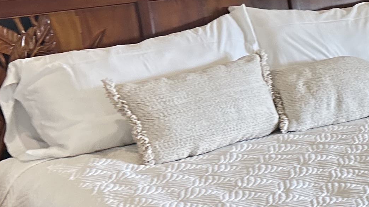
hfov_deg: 19.1
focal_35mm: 109
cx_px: 367
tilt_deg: -12.2
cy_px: 60
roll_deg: +2.1
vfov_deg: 11.1
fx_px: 1066
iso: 160
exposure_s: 1/60
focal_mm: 5.7
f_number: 1.5
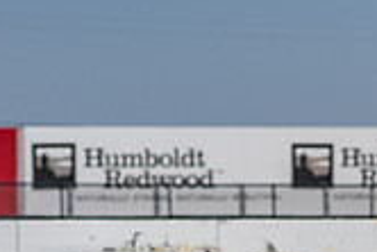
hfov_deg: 5.8
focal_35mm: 354
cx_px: 450
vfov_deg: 3.9
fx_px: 3710
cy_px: 438
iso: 200
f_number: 4
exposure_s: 1/8000
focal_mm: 85
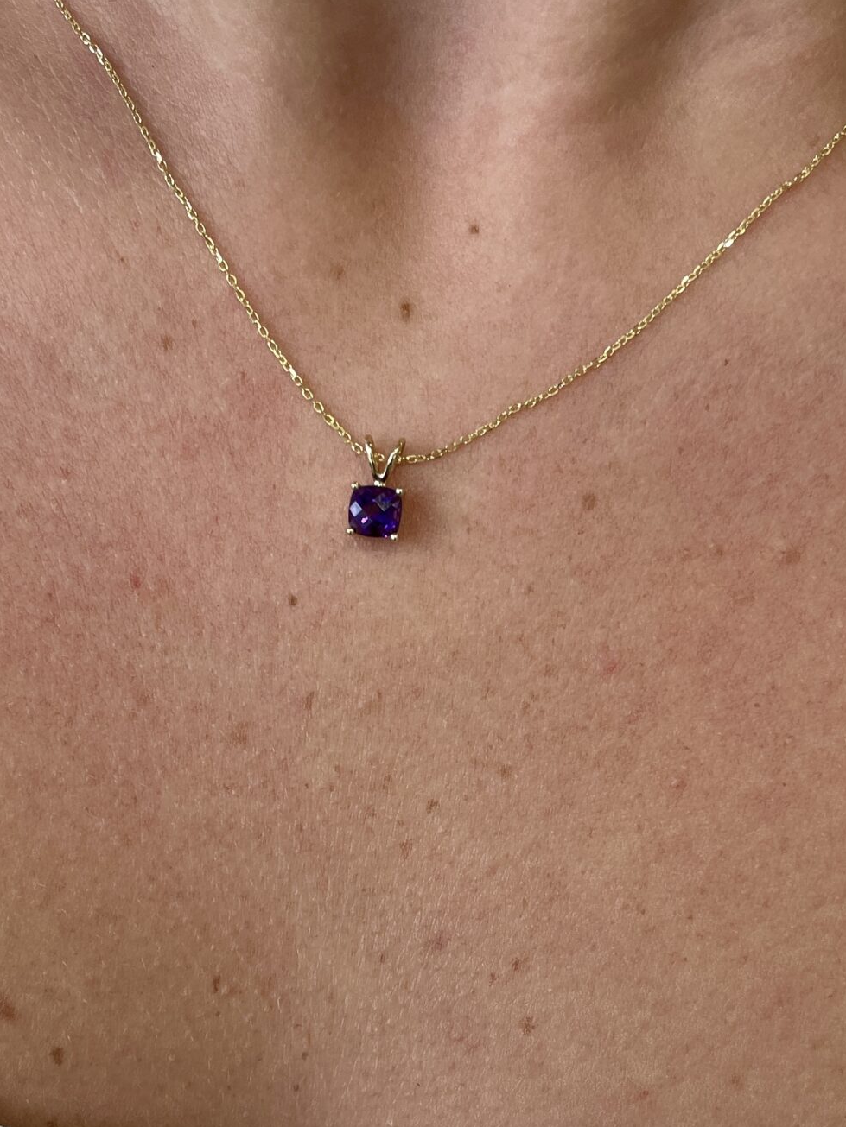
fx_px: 1662
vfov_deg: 37.2
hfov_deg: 28.6
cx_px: 427
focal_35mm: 51
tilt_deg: -45.3
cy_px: 716
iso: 40
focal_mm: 4.2
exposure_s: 1/120
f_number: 1.6
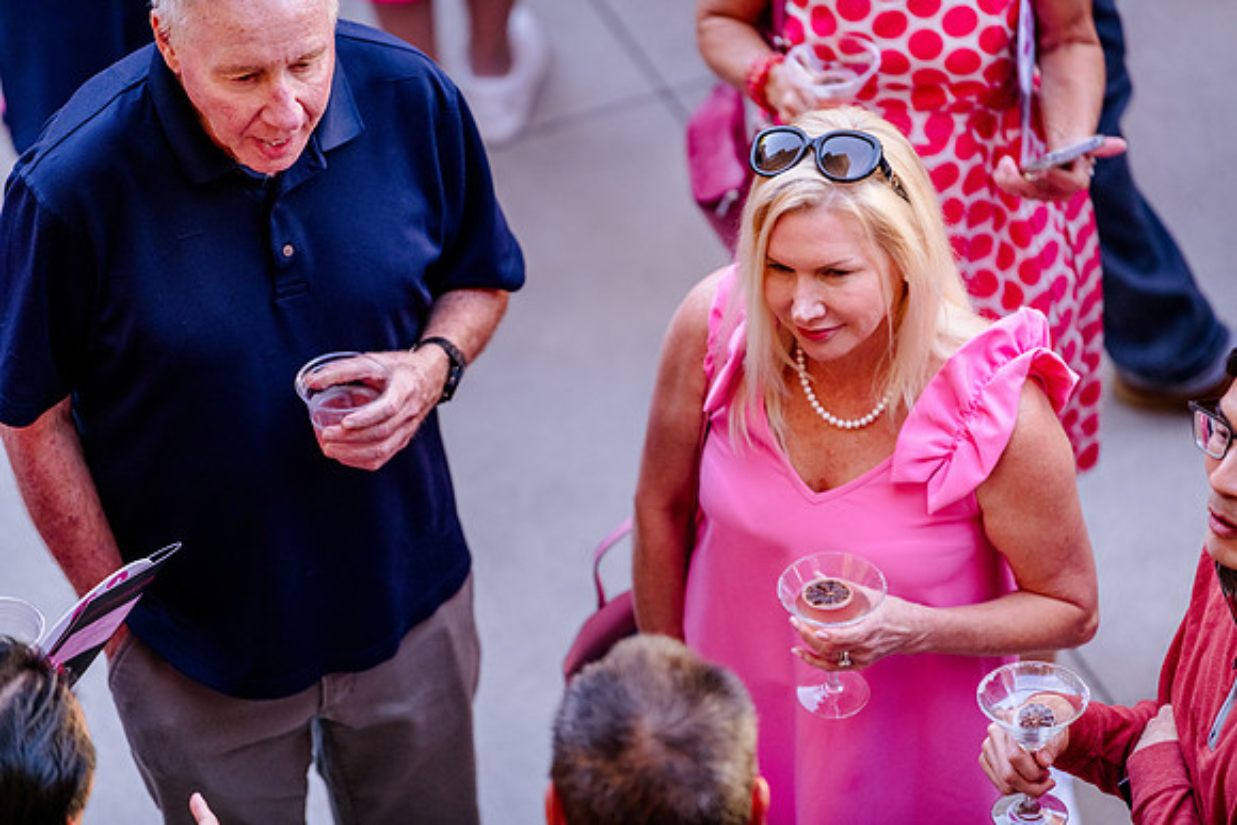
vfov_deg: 6.9
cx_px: 618
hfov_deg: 10.3
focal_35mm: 200
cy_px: 412
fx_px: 6874
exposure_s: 1/320
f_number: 2.8
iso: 1600
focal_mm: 200
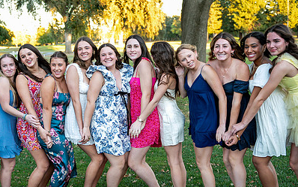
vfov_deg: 24.9
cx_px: 130
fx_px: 422
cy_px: 104
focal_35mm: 52
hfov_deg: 38.8
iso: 1250
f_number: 2.8
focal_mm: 35
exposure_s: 1/500
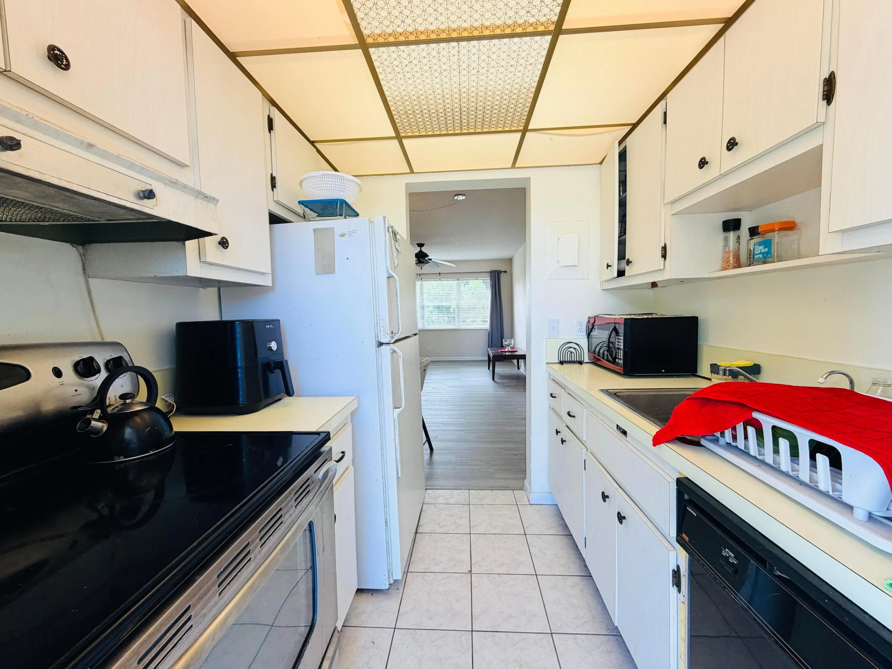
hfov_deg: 102.1
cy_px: 334
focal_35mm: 14
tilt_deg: -3.2
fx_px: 361
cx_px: 446
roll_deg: +1.3
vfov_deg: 85.7
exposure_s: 1/120
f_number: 2.2
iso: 160
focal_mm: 2.22
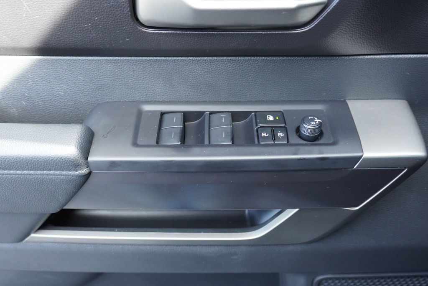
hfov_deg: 59.5
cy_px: 143
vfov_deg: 41.8
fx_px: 375
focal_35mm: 32
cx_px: 214
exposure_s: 1/60
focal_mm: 21
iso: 320
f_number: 4
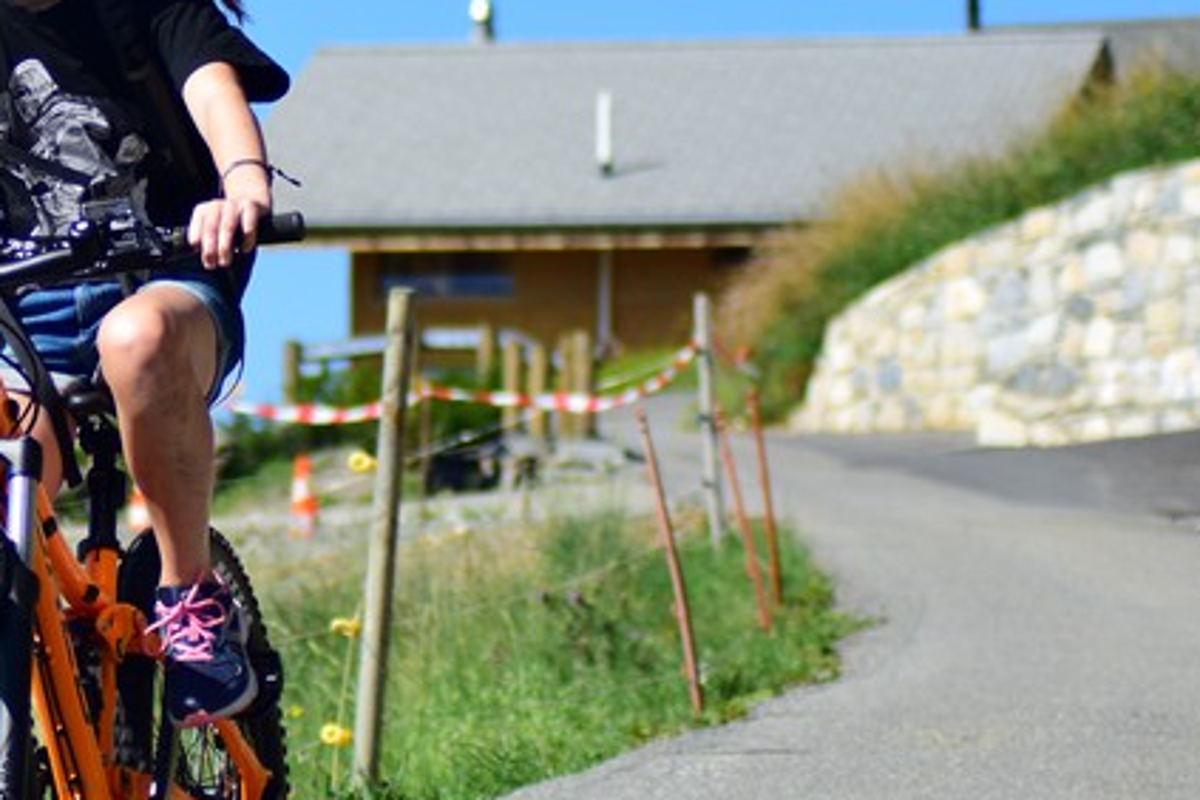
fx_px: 9073
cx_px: -77
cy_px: 291
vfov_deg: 5.0
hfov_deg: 7.5
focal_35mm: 272
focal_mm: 75
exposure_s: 1/1250
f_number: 4
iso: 160
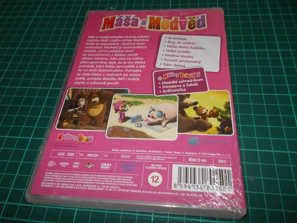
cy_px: 112
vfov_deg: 48.2
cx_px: 148
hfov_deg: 61.7
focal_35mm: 29
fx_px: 249
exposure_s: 1/30
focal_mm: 4.1
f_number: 3.3
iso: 200
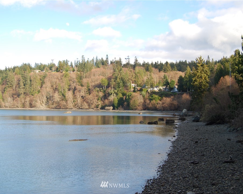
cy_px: 97
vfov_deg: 34.1
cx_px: 115
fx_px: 316
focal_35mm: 44
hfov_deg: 42.0
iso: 100
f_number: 5
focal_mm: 26
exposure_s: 1/200
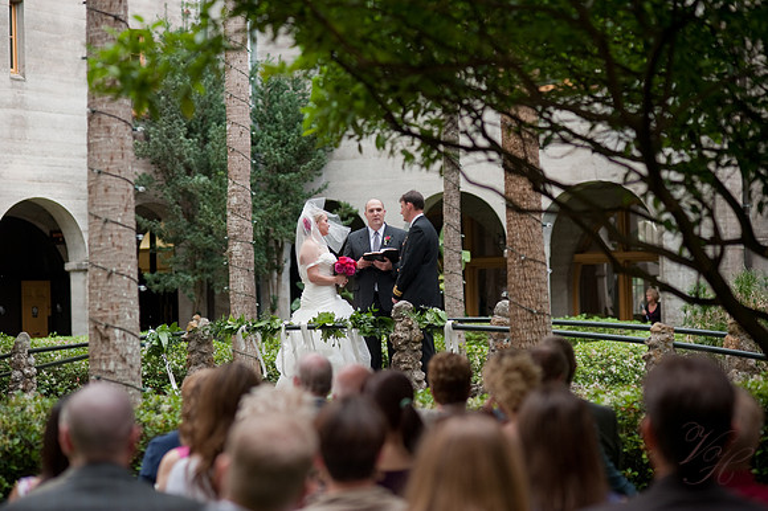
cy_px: 256
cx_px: 384
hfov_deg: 23.9
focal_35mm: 85
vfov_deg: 16.1
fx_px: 1812
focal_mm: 85
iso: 400
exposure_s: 1/800
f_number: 2.8
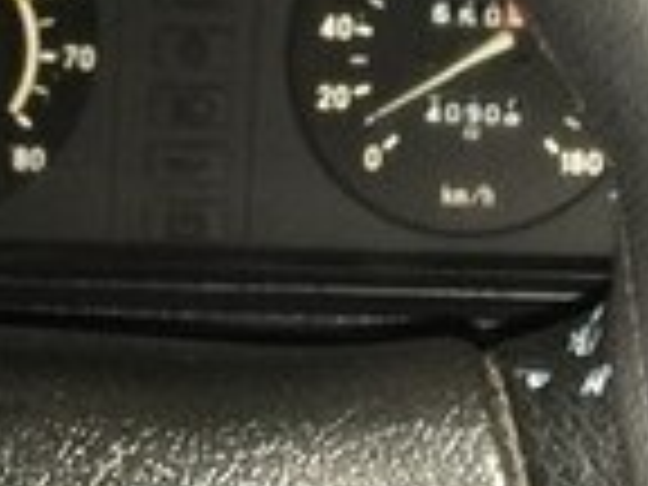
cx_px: 598
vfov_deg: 10.9
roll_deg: +1.1
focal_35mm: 133
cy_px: 587
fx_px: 2490
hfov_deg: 14.7
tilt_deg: -30.9
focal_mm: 4.15
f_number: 2.2
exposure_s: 1/17
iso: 200
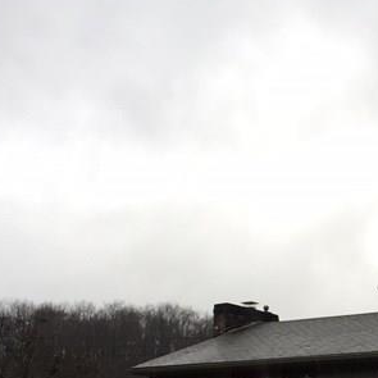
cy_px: 377
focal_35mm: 89
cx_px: 413
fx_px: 1100
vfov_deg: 19.0
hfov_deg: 18.8
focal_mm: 4.15
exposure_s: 1/124
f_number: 2.2
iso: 32
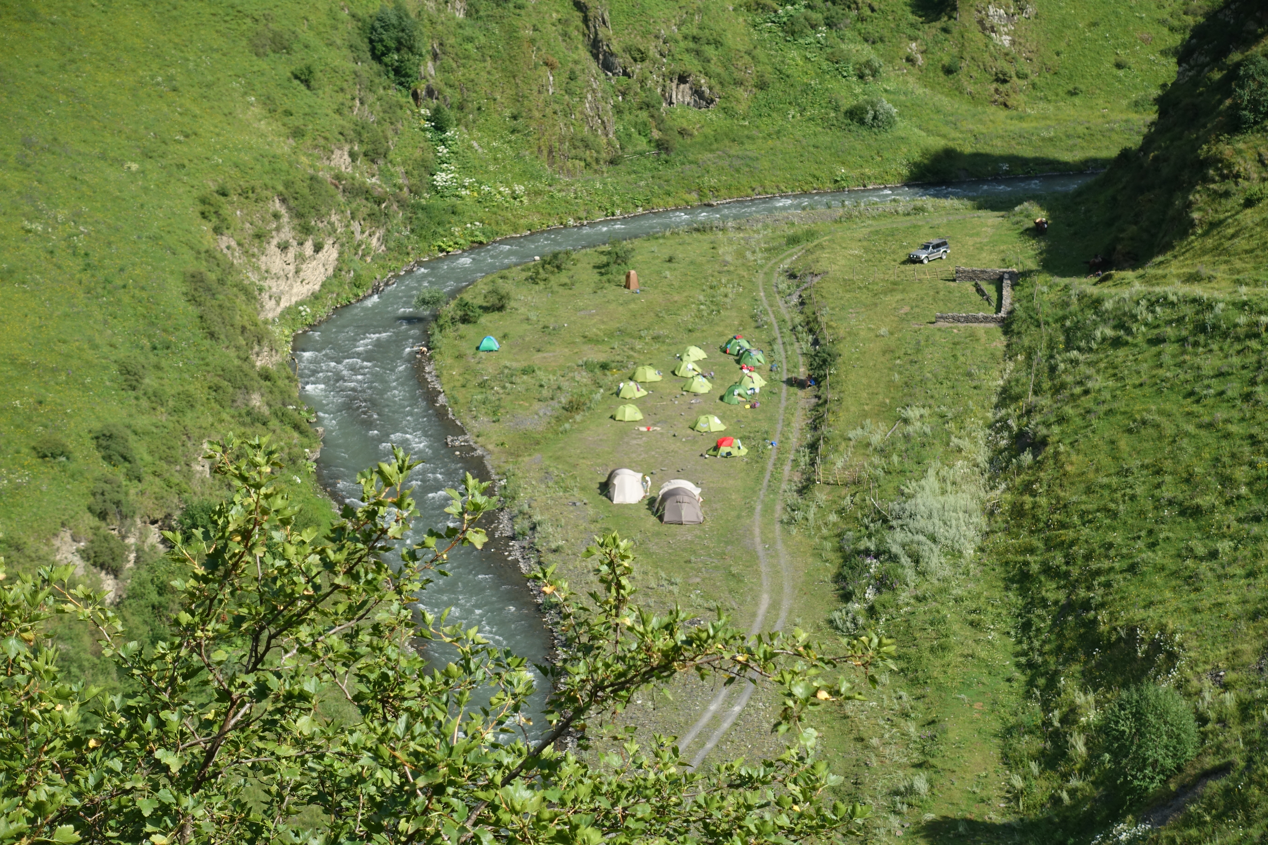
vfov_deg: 19.5
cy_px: 422
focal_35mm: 70
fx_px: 2465
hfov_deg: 28.8
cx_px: 634
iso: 125
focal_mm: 25.7
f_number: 5.6
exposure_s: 1/320
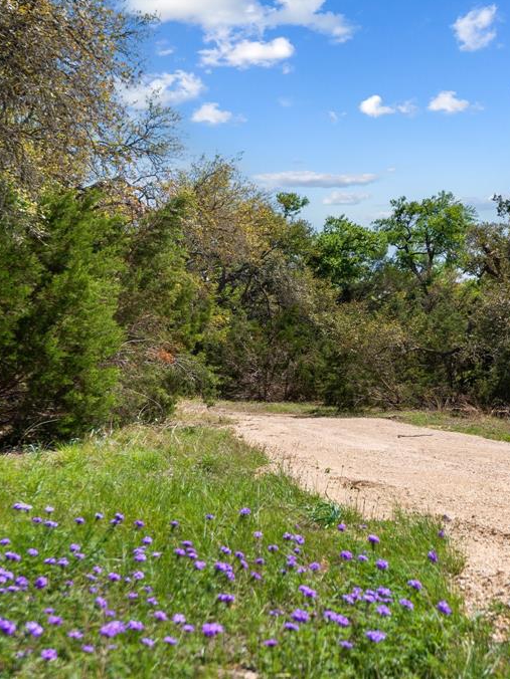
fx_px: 1002
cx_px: 299
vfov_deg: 37.5
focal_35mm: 51
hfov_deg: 28.5
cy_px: 337
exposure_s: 1/200
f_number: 9
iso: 200
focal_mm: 35
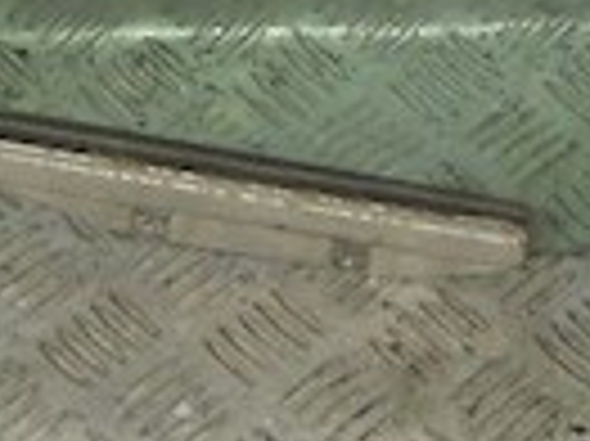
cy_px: -418
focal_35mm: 200
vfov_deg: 7.2
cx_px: 572
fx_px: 3406
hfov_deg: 9.8
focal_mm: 6.72
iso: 125
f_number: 3.1
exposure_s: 1/30
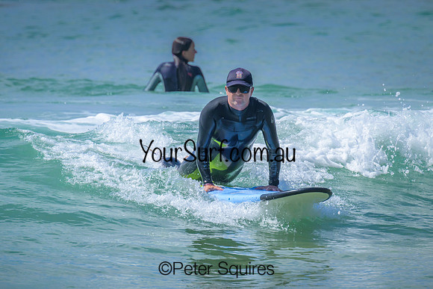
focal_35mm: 974
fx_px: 11711
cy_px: 146
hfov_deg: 2.1
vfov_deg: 1.4
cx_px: 218
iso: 800
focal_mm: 800
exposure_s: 1/2000
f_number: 11
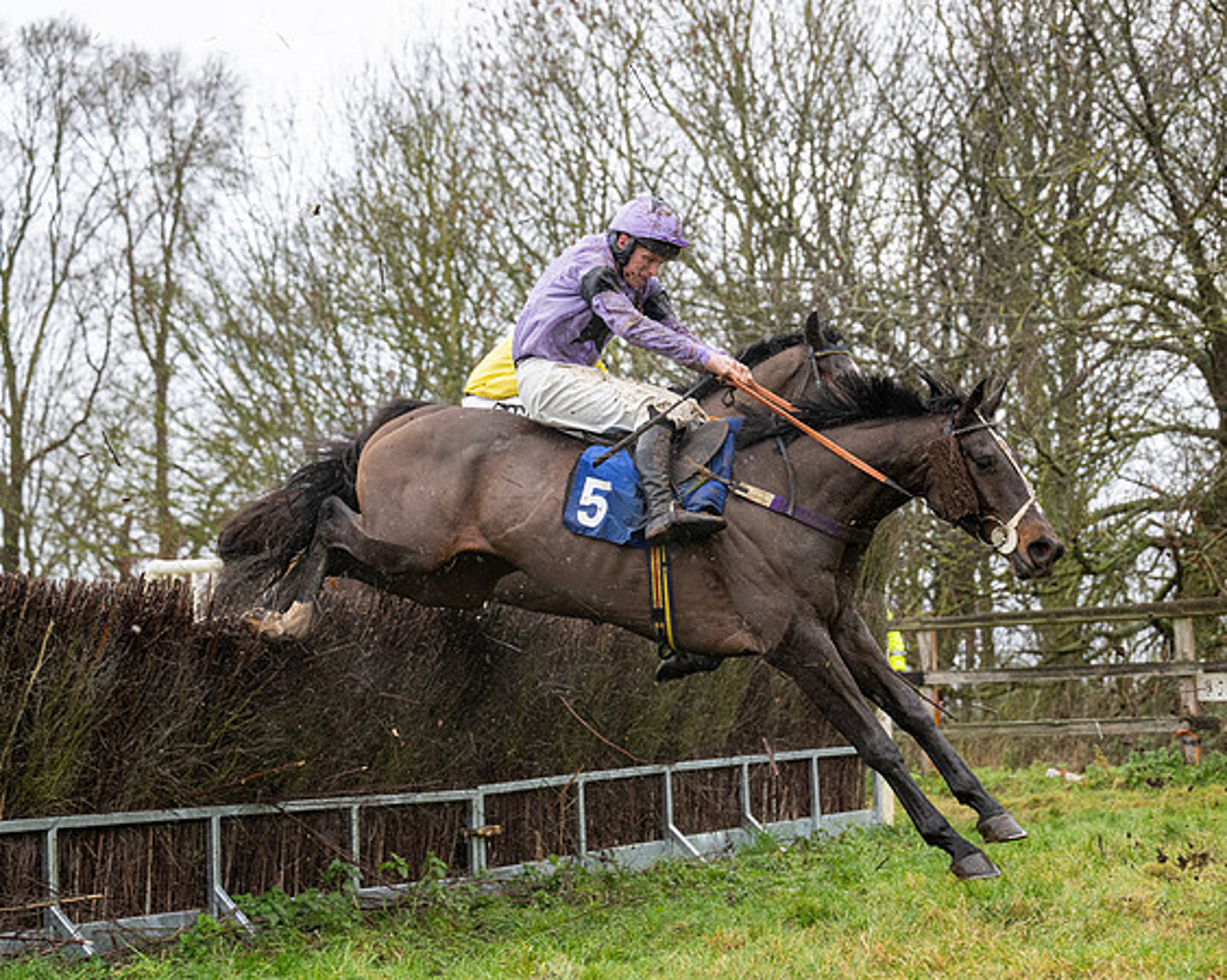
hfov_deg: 24.2
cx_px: 635
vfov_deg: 19.4
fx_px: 2862
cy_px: 490
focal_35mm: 79
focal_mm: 70
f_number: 4
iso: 800
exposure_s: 1/1250
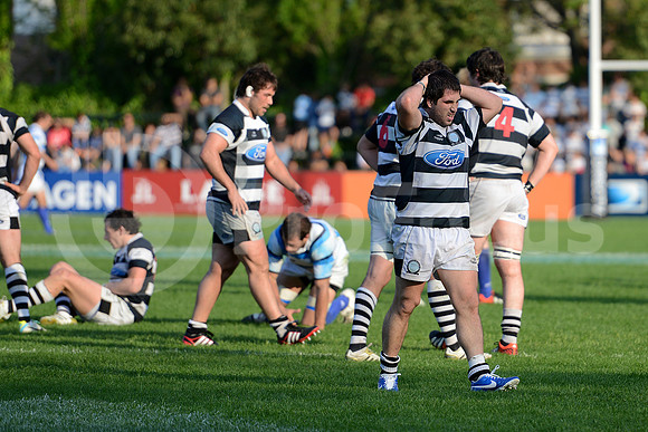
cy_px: 216
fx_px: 3601
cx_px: 324
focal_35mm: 200
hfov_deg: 10.3
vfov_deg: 6.9
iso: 320
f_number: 2.8
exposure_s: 1/1600
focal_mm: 200
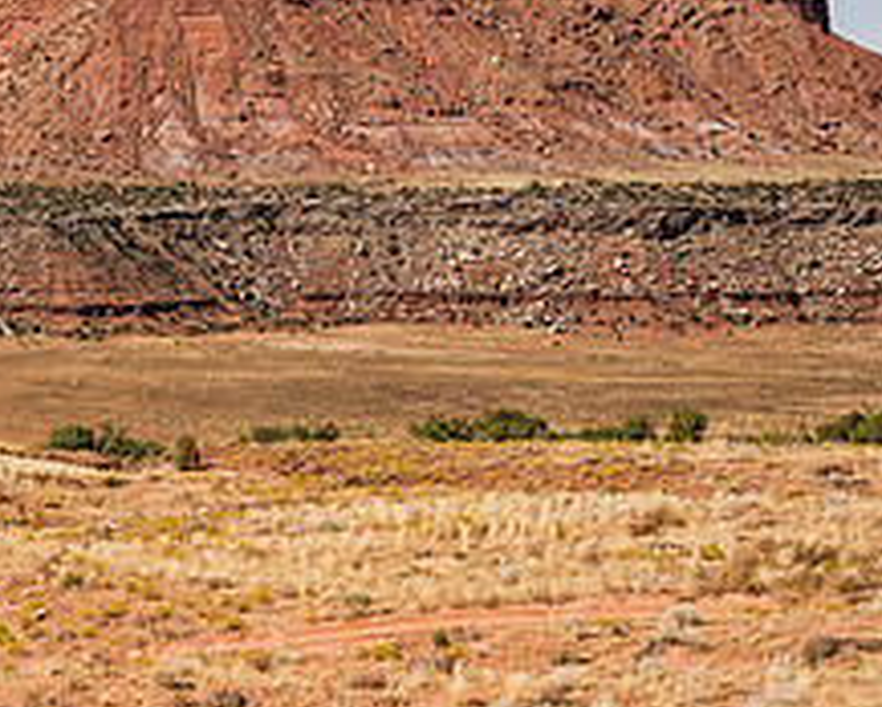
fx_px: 3005
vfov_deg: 13.4
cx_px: -195
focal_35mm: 115
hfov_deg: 16.0
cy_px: 551
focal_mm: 45
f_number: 7.1
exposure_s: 1/640
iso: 160
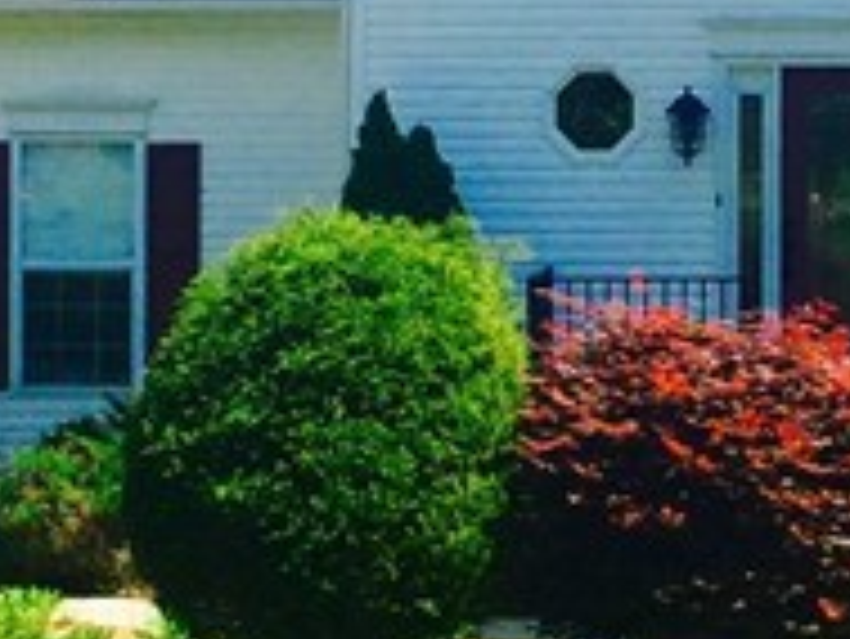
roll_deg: -0.8
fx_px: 3858
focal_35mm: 157
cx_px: 733
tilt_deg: -1.1
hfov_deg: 12.5
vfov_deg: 9.5
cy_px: 261
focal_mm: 4.15
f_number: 2.2
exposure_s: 1/1980
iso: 32
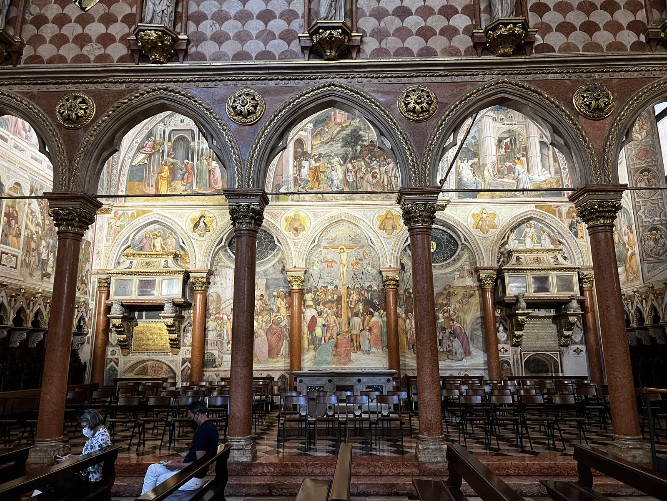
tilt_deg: +12.7
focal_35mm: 26
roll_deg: +0.8
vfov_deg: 53.1
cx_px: 334
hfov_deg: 67.3
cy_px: 250
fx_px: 501
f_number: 1.5
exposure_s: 1/50
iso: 250
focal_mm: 5.7
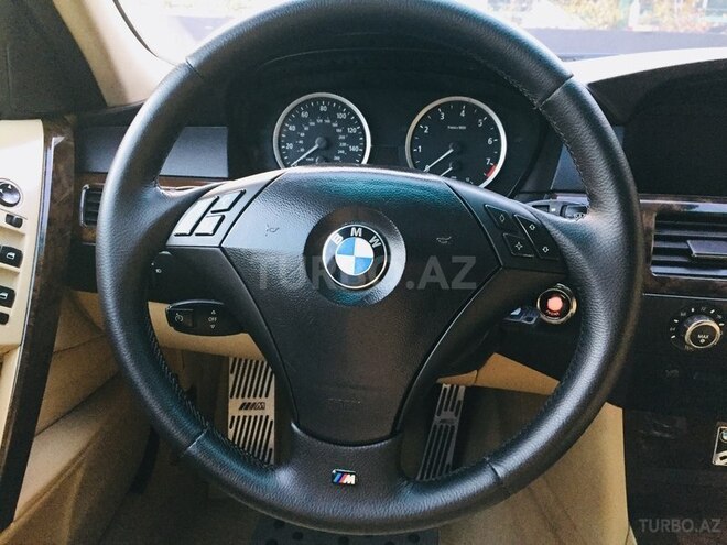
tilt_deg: -22.4
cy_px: 272
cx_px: 364
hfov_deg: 61.7
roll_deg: -1.2
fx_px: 609
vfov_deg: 48.2
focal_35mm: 29
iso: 250
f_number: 2.2
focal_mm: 4.15
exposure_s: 1/33
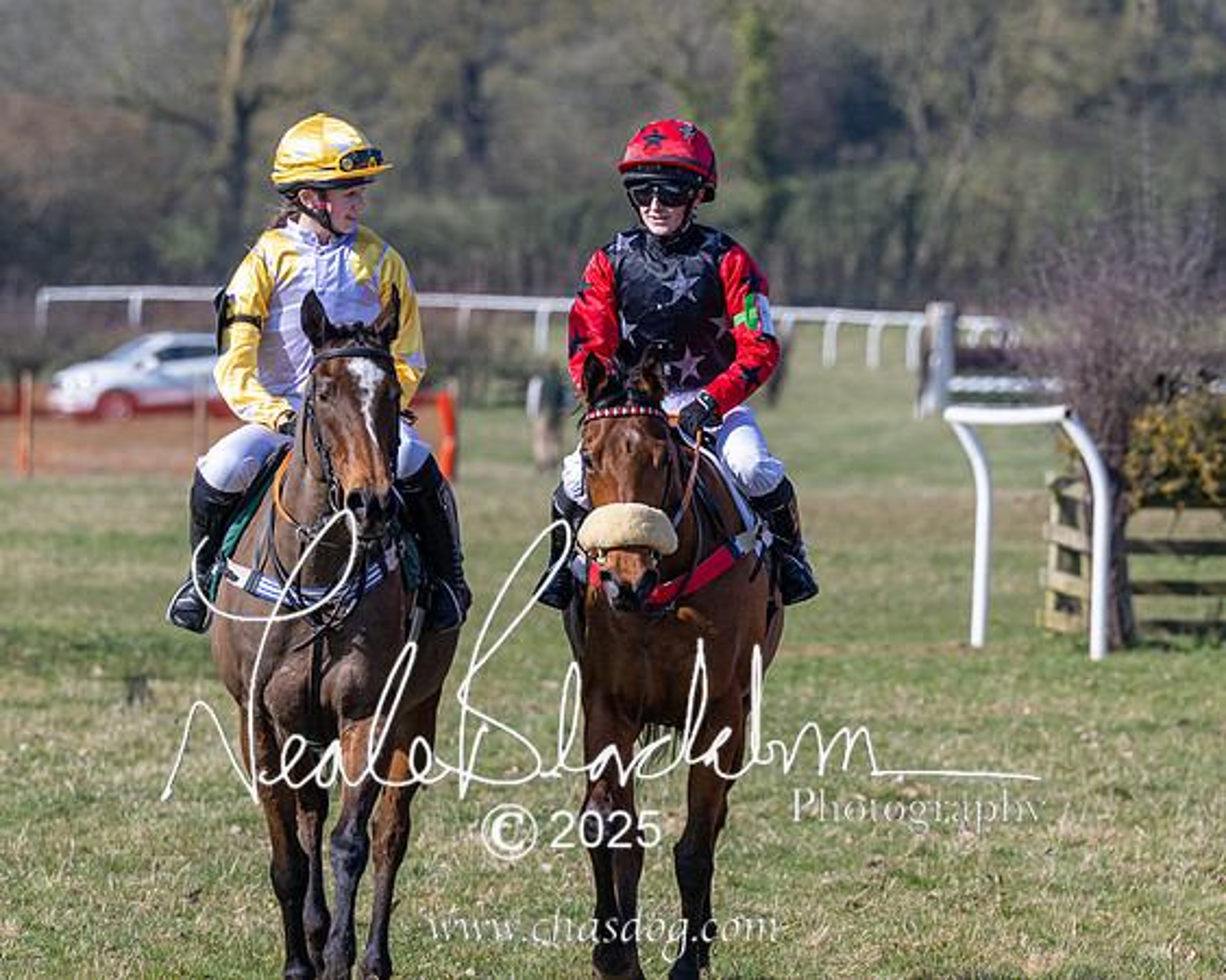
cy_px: 415
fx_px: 16481
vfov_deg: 3.4
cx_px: 676
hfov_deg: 4.3
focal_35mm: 454
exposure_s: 1/1250
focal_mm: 195
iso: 200
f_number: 5
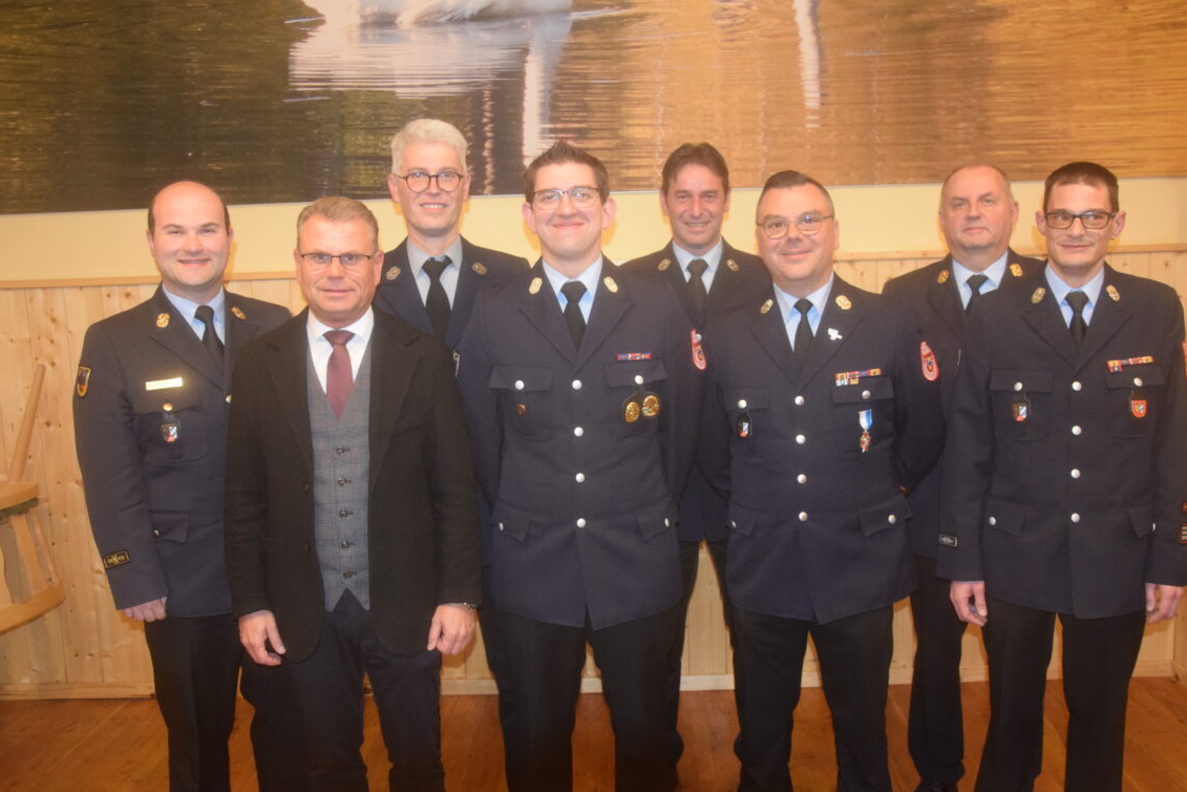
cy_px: 410
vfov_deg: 37.8
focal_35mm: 35
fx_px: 1154
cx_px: 610
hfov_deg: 54.4
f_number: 3.8
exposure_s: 1/60
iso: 2800
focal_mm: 22
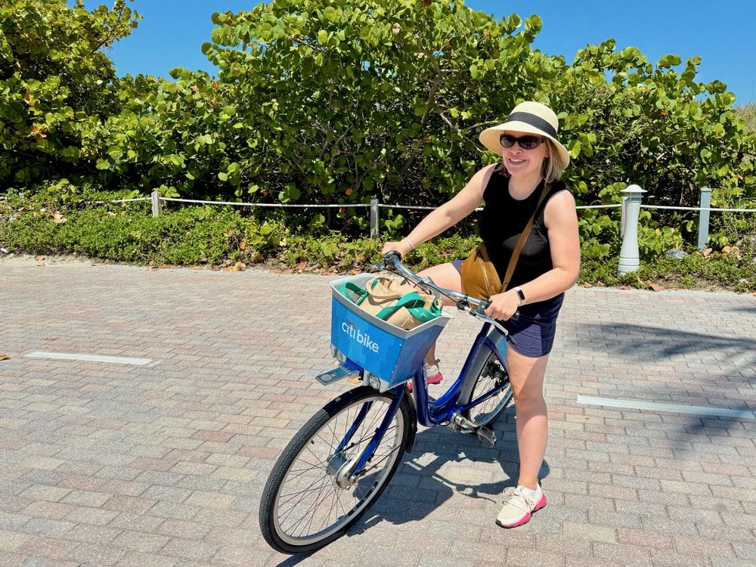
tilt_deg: -10.9
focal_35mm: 24
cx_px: 378
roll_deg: -2.3
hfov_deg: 71.6
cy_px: 284
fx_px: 524
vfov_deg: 56.8
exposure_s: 1/7937
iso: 80
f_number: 1.78
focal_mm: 6.76
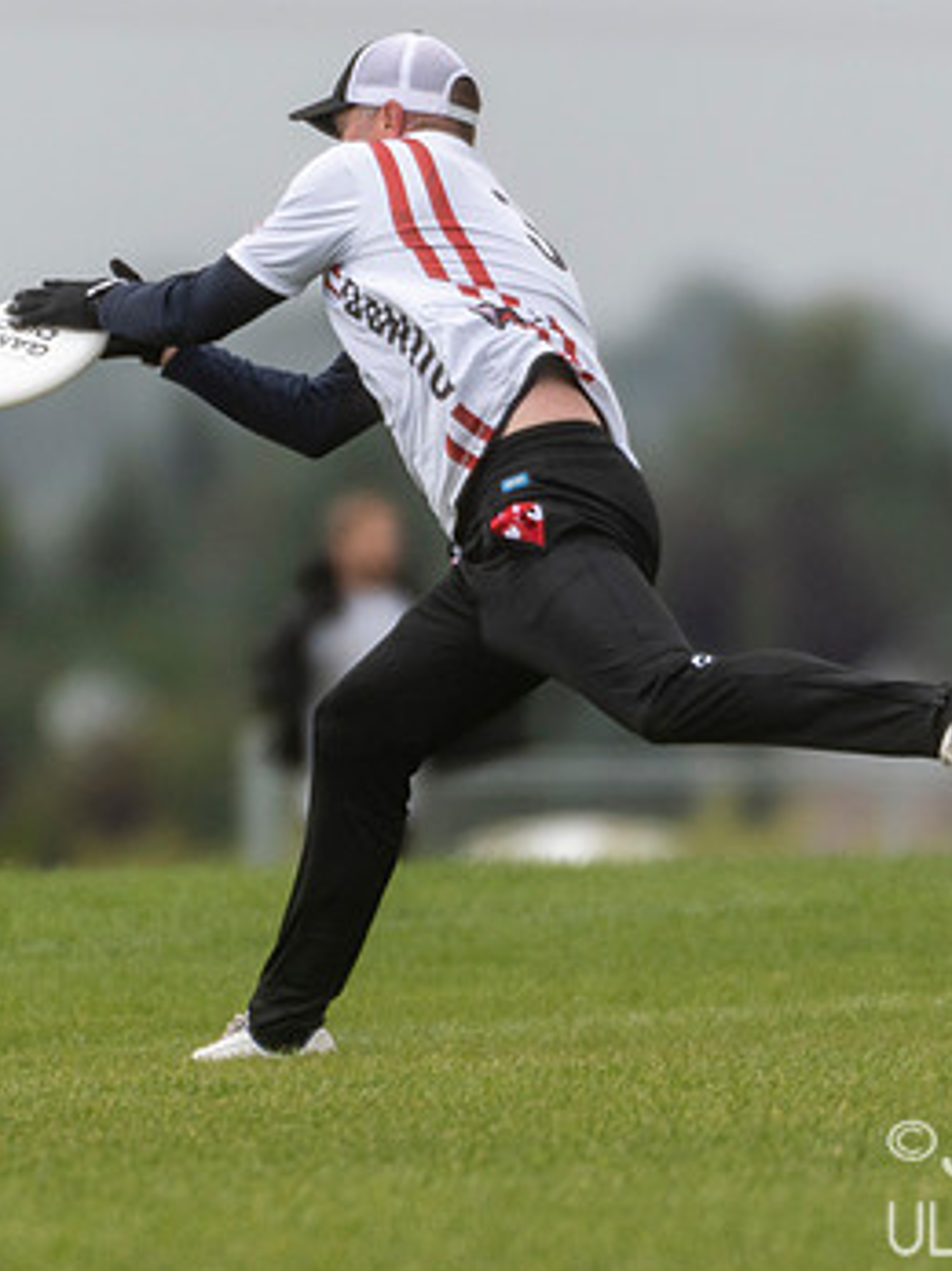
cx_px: 267
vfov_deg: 1.3
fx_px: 54560
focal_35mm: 1487
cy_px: 590
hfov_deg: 1.0
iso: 140
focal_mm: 400
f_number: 4
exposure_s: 1/1000
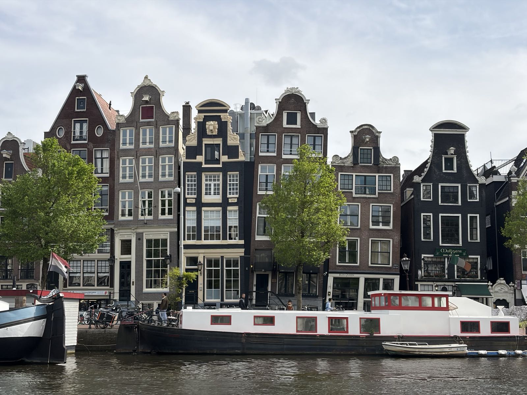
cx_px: 264
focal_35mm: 52
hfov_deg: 36.8
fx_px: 792
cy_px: 198
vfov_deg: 28.0
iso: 50
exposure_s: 1/4630
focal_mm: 5.96
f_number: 1.6
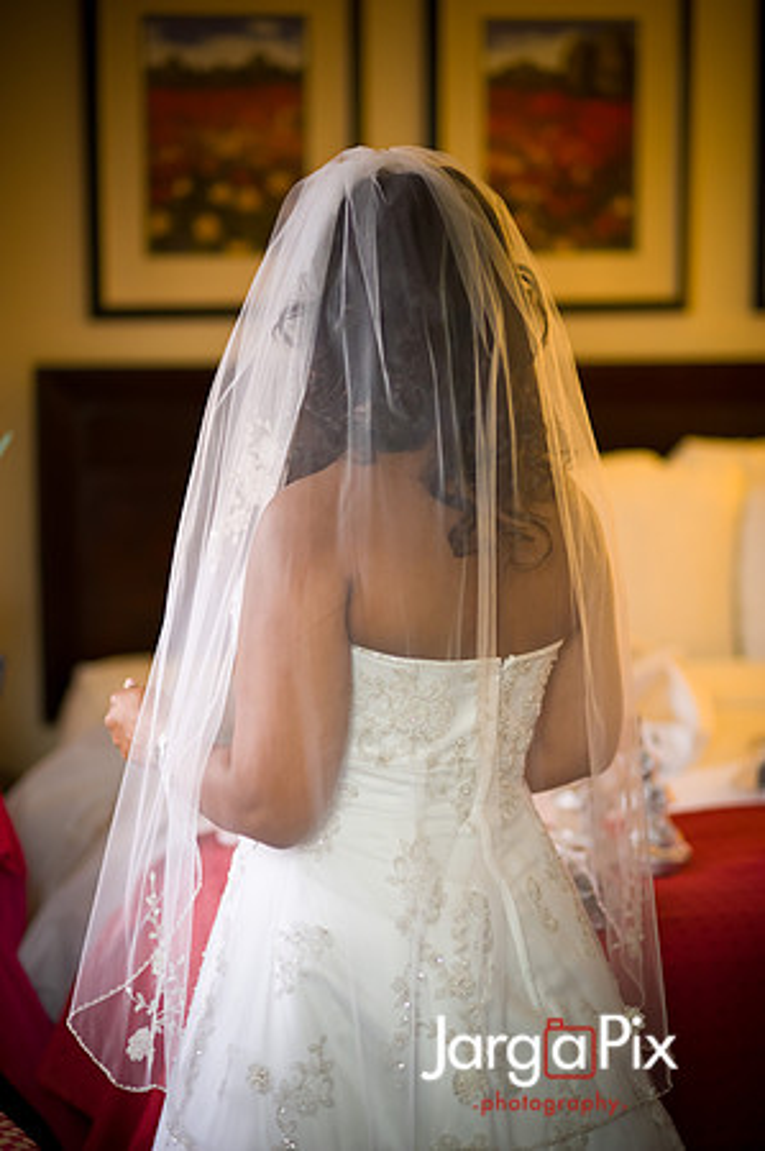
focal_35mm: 85
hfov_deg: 16.0
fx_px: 2715
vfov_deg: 23.9
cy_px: 576
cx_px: 382
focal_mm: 85
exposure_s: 1/200
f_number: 2
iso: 1600
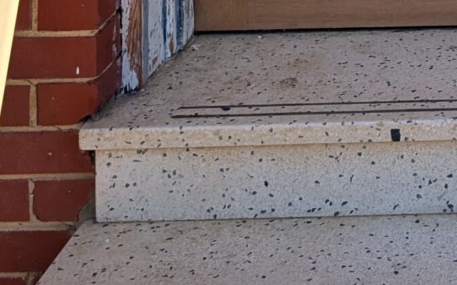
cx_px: 639
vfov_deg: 10.5
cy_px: -512
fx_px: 1208
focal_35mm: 97
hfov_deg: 19.3
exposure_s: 1/742
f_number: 1.68
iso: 21
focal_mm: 6.9
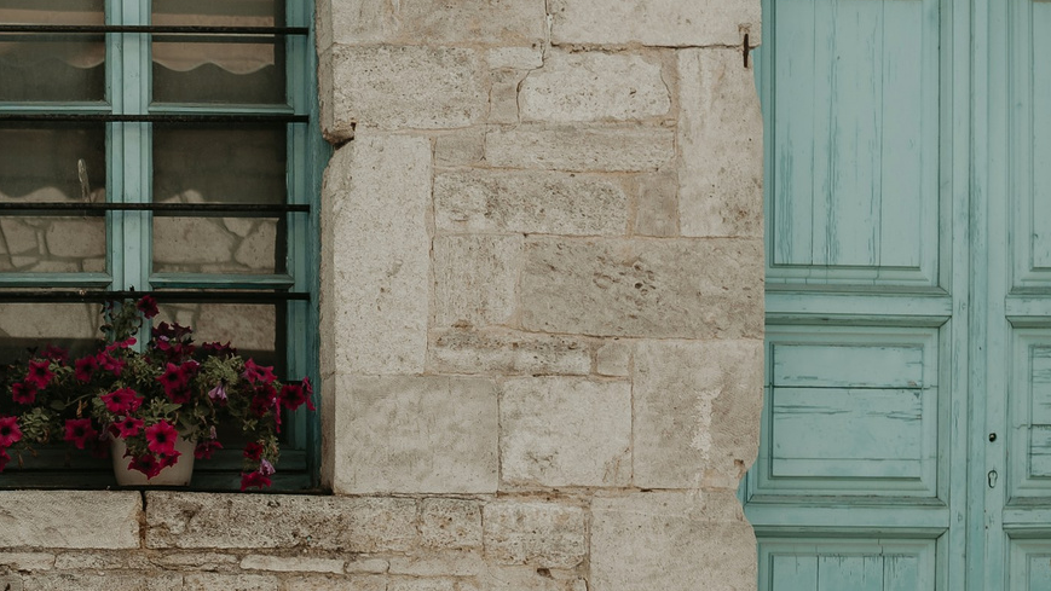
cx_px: -237
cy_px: 705
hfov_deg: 18.7
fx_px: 3010
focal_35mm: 108
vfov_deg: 11.0
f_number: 2.5
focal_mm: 35
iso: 100
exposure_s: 1/400
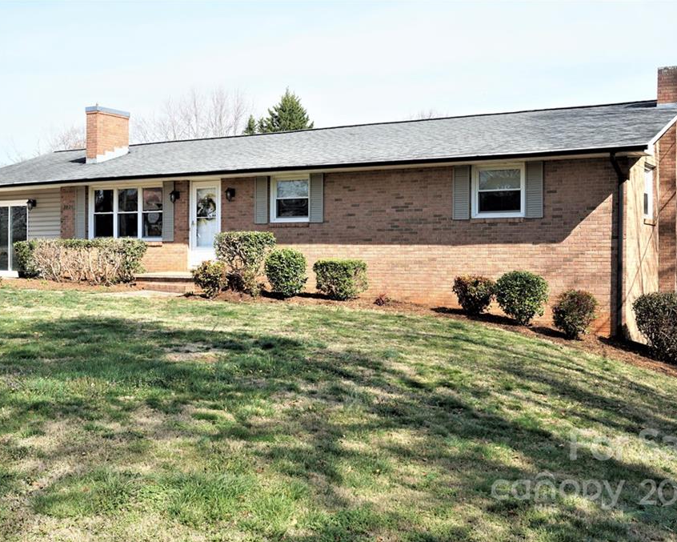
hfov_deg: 43.3
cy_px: 271
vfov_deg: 35.2
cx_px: 321
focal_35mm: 43
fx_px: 853
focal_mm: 25
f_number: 8
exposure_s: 1/125
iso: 100
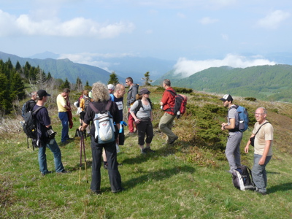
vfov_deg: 39.7
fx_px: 304
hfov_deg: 51.4
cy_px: 110
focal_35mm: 36
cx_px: 146
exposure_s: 1/320
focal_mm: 6
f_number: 5.6
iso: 100
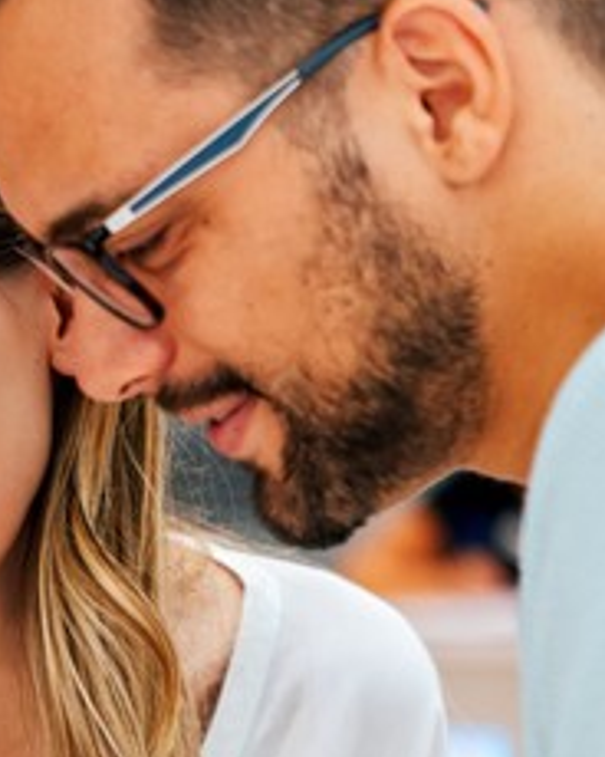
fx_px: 6558
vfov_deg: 6.6
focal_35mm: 293
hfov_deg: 5.3
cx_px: 51
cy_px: 882
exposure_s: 1/250
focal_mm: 70
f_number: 2.8
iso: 800
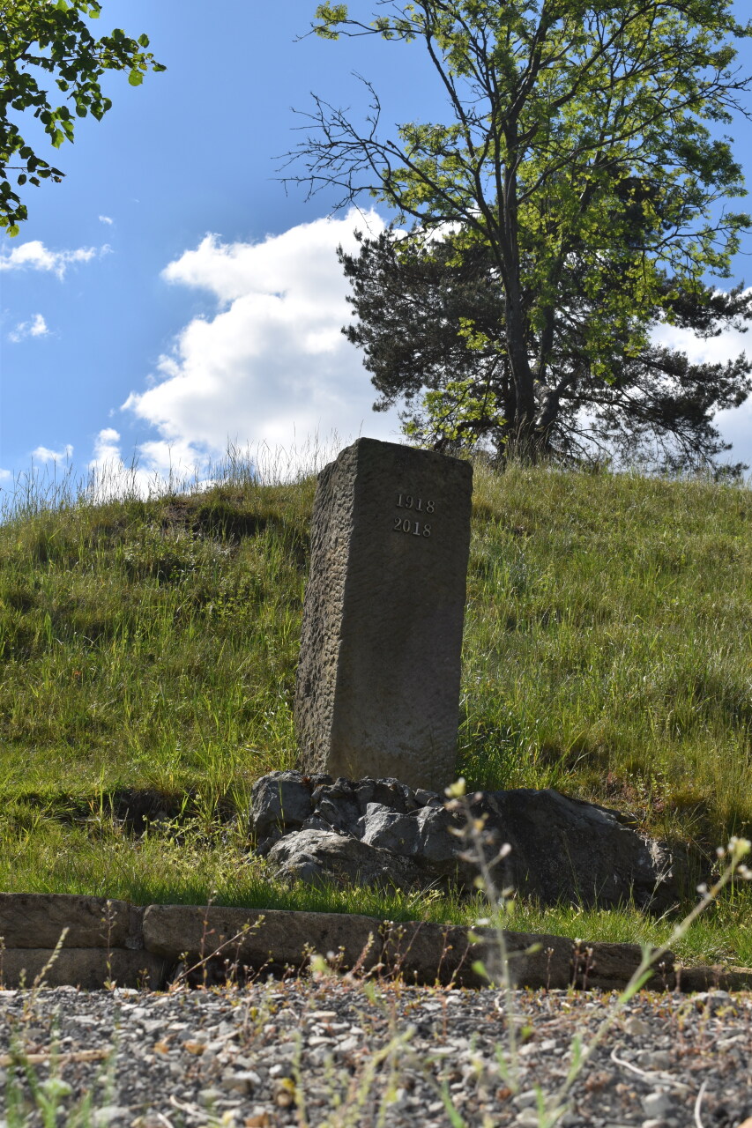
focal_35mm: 57
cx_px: 376
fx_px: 1786
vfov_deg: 35.1
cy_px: 564
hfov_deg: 23.8
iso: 100
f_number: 13
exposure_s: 1/200
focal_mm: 38
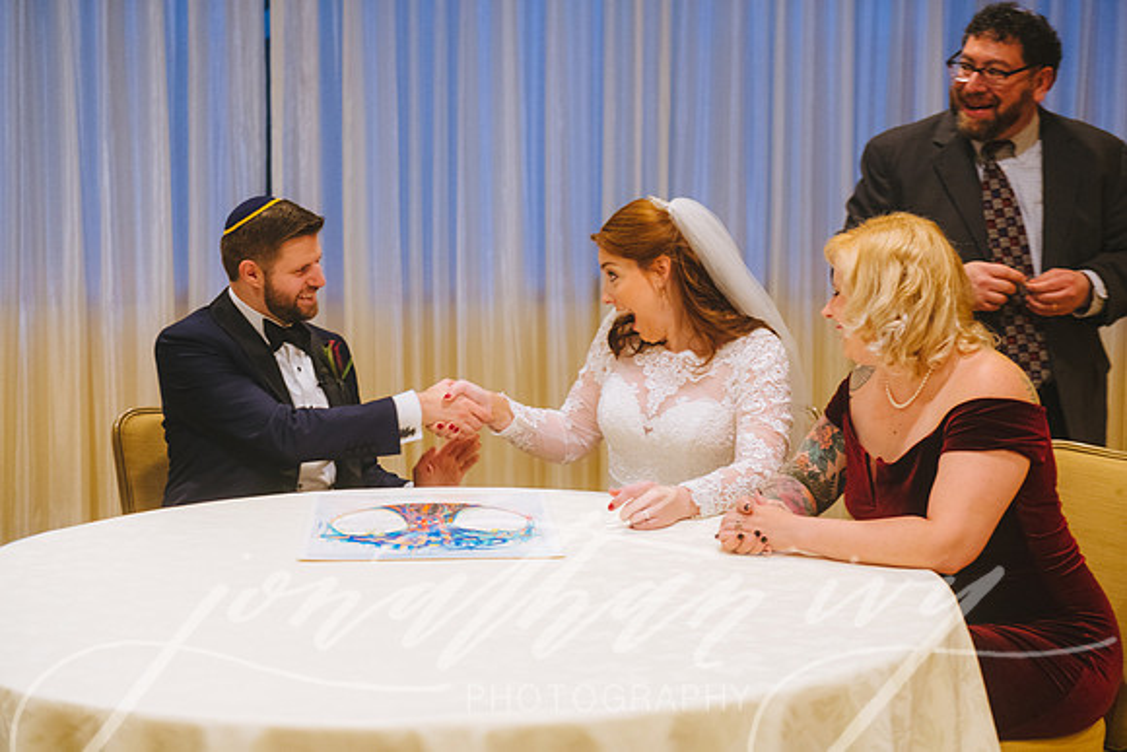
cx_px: 564
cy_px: 376
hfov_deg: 28.8
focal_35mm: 70
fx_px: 2192
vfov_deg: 19.5
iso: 1250
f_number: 2.8
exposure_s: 1/125
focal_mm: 70
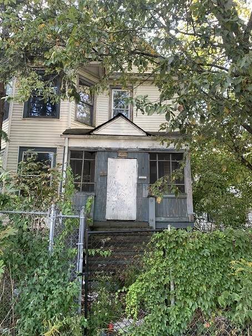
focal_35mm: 26
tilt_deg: +11.3
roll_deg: -1.3
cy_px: 168
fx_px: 252
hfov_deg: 53.1
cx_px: 126
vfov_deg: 67.3
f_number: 1.8
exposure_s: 1/121
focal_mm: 4.25
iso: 50
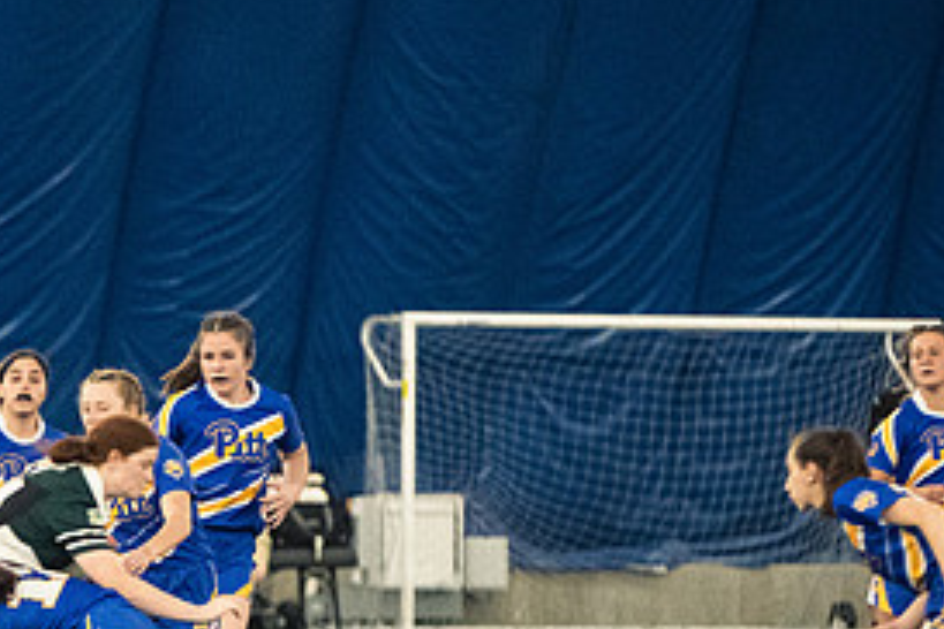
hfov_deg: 4.8
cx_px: 66
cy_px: 529
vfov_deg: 3.2
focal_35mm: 429
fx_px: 11248
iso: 11400
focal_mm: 135
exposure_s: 1/500
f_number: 2.8
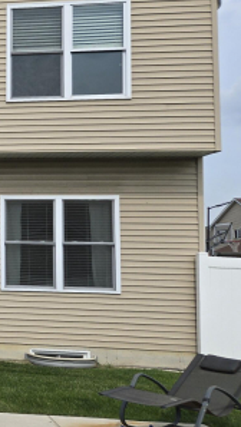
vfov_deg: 37.2
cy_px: 221
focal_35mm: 56
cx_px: -219
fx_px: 635
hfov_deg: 16.9
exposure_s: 1/2228
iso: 25
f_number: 1.8
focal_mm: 5.4
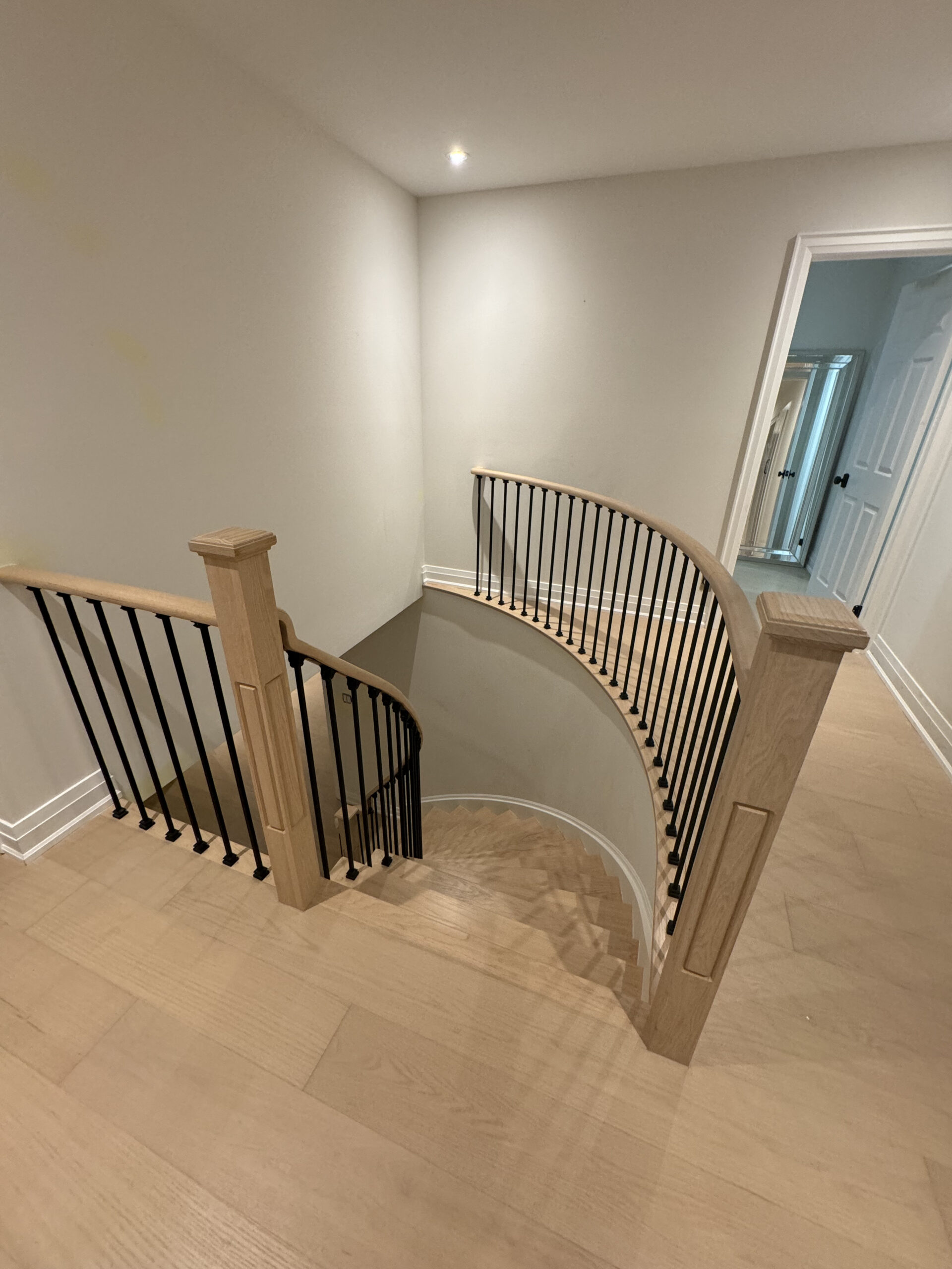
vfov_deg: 102.1
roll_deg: -1.3
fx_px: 513
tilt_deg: -25.6
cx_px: 476
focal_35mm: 14
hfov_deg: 85.7
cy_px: 634
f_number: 2.2
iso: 250
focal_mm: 2.22
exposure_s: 1/60
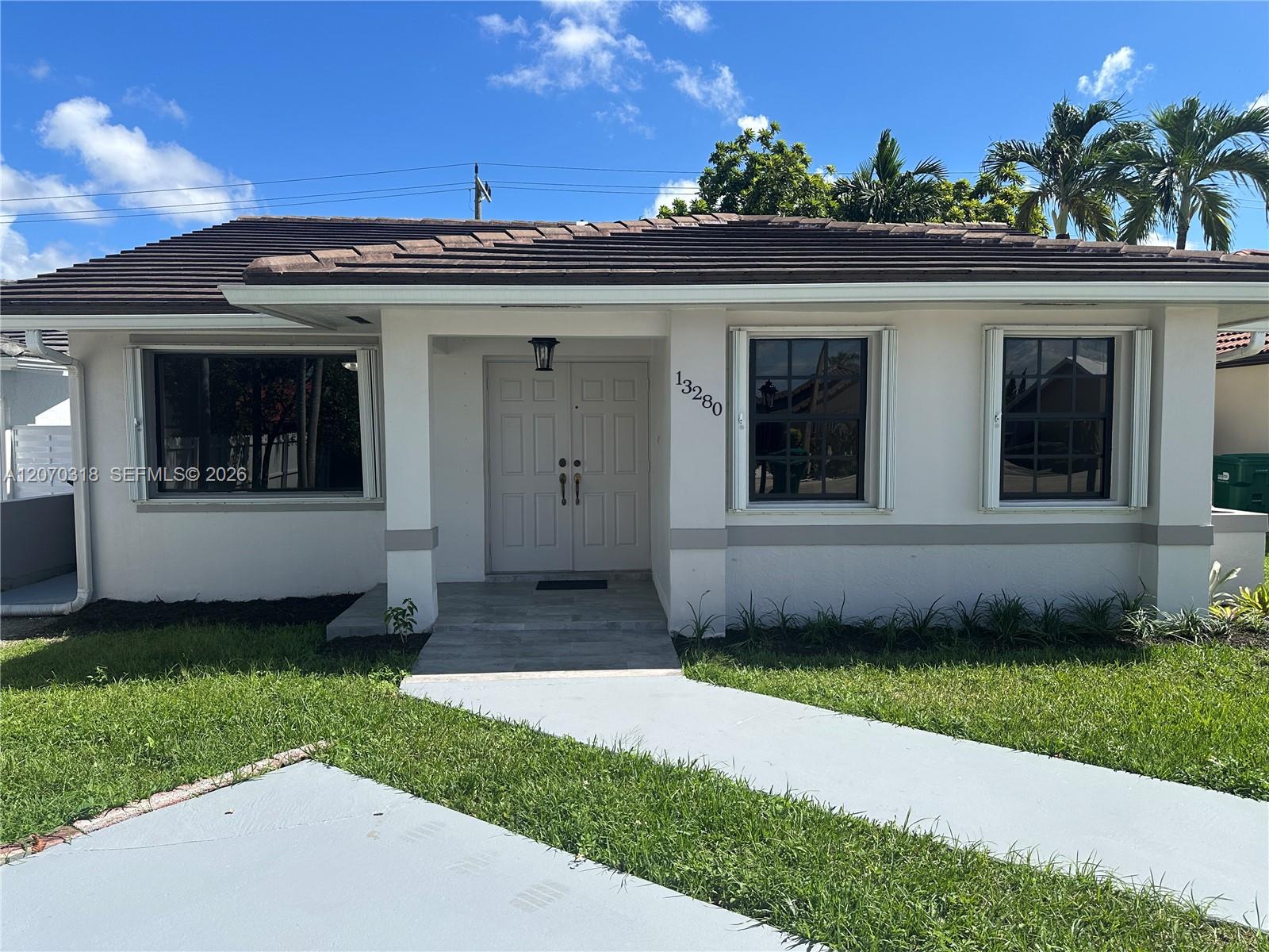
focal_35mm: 24
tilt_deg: -3.4
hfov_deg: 71.6
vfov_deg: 56.8
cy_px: 476
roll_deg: +0.4
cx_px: 634
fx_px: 880
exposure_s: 1/3247
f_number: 1.78
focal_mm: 6.86
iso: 80
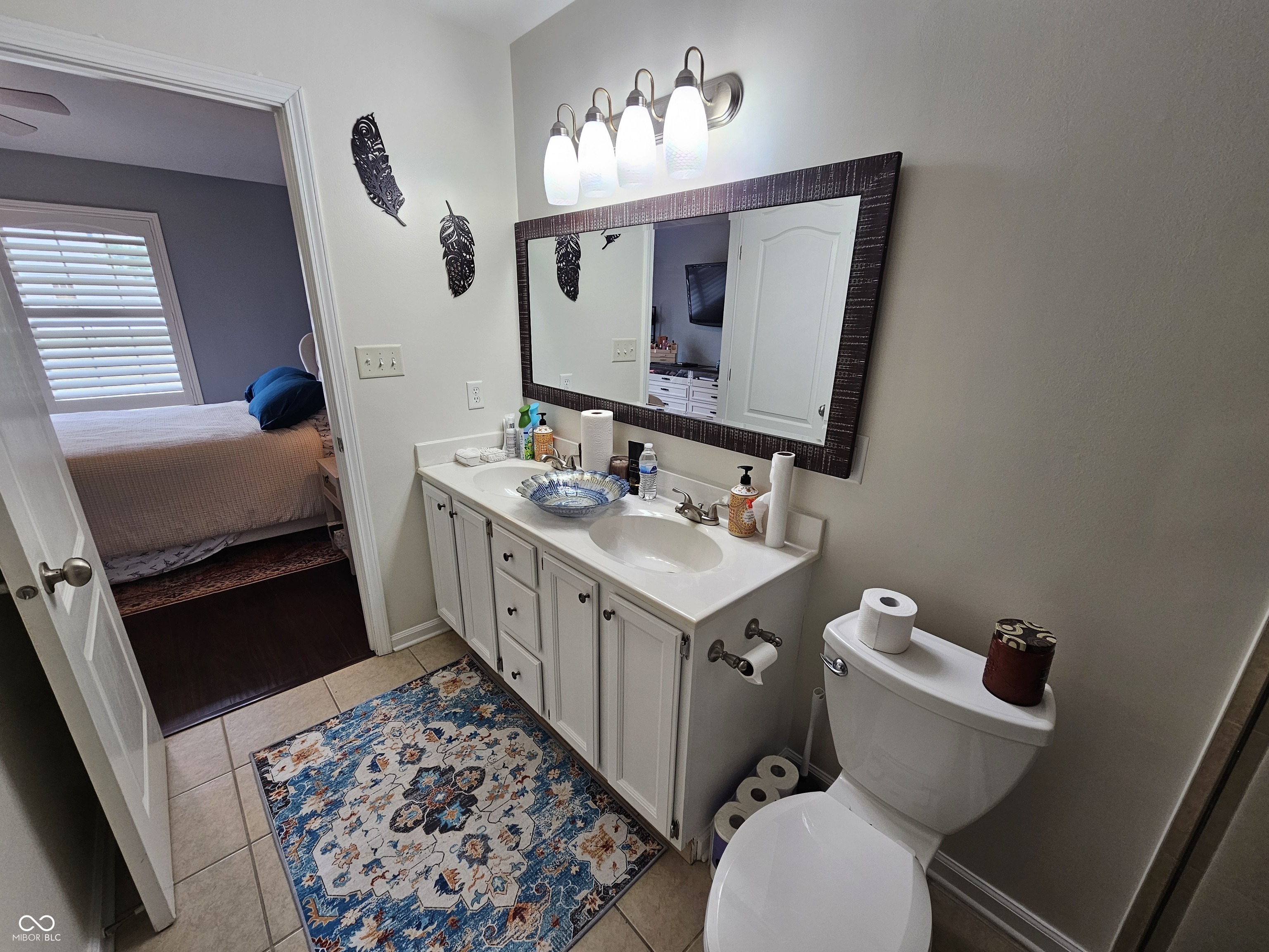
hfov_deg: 106.2
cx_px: 634
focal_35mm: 13
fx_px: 477
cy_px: 476
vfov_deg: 89.9
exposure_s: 1/60
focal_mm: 2.2
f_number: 2.2
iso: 125
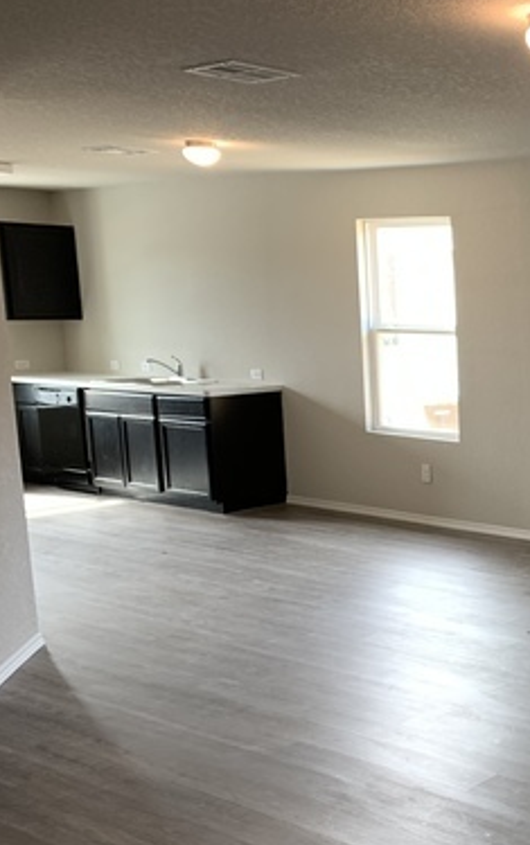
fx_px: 1084
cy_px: 505
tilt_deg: -10.2
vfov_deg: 42.4
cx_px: 713
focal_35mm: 47
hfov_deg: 23.8
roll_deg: -0.2
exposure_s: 1/60
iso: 100
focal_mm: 4.25
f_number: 1.8
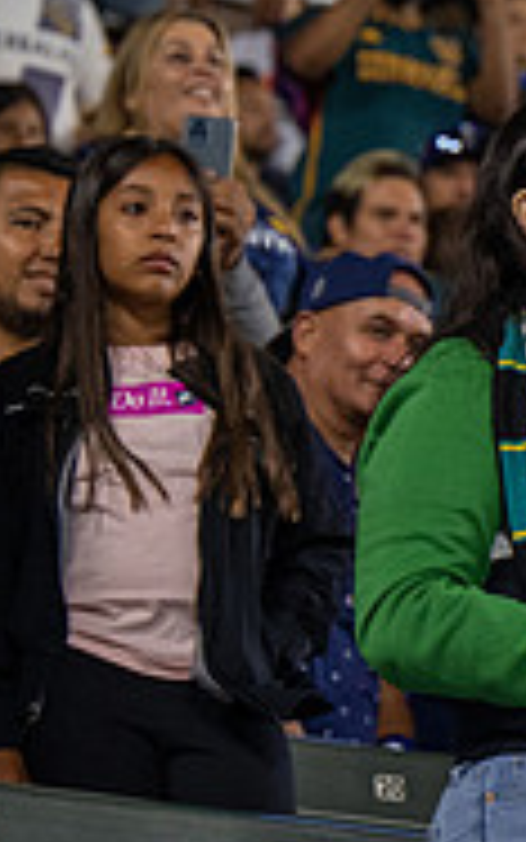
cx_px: 1205
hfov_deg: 3.9
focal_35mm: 331
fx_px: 7586
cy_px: 275
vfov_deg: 6.3
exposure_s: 1/200
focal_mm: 70
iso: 1000
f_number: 2.8
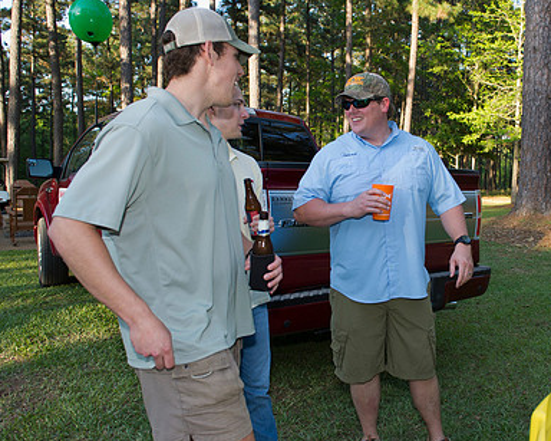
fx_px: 554
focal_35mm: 34
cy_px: 226
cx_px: 390
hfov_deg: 51.3
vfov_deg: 43.3
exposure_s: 1/200
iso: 320
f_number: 5
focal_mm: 24
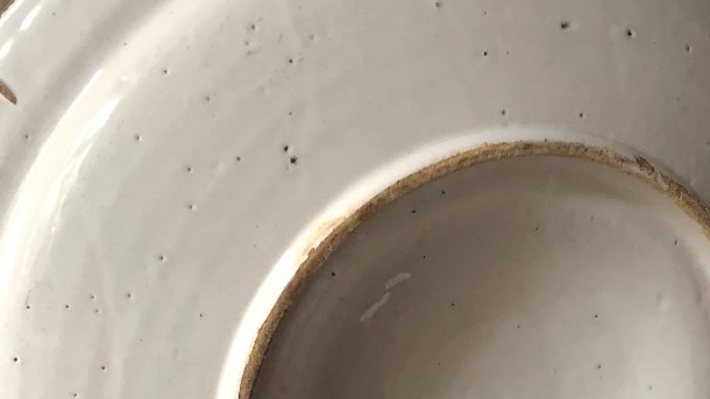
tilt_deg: +0.1
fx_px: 1129
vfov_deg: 19.7
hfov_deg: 34.9
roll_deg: +2.4
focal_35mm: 60
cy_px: 349
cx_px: 377
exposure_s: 1/8
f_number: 1.8
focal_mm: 4
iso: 100
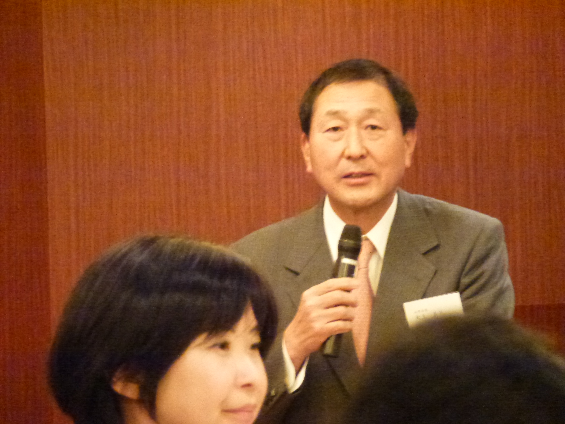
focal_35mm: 304
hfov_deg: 6.5
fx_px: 4962
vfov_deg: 4.9
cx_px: 282
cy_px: 212
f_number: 5.7
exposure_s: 1/20
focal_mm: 54.5
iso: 1600
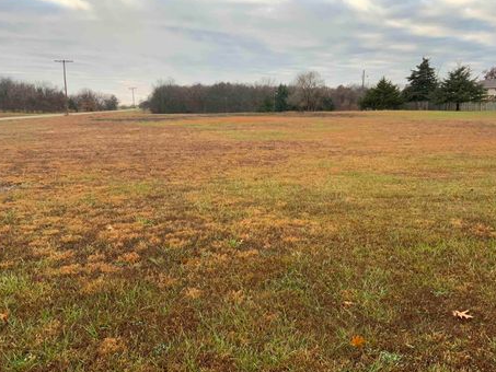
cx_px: 246
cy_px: 180
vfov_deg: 44.2
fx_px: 459
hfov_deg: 56.8
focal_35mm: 32
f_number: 1.8
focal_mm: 3
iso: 16
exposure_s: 1/188
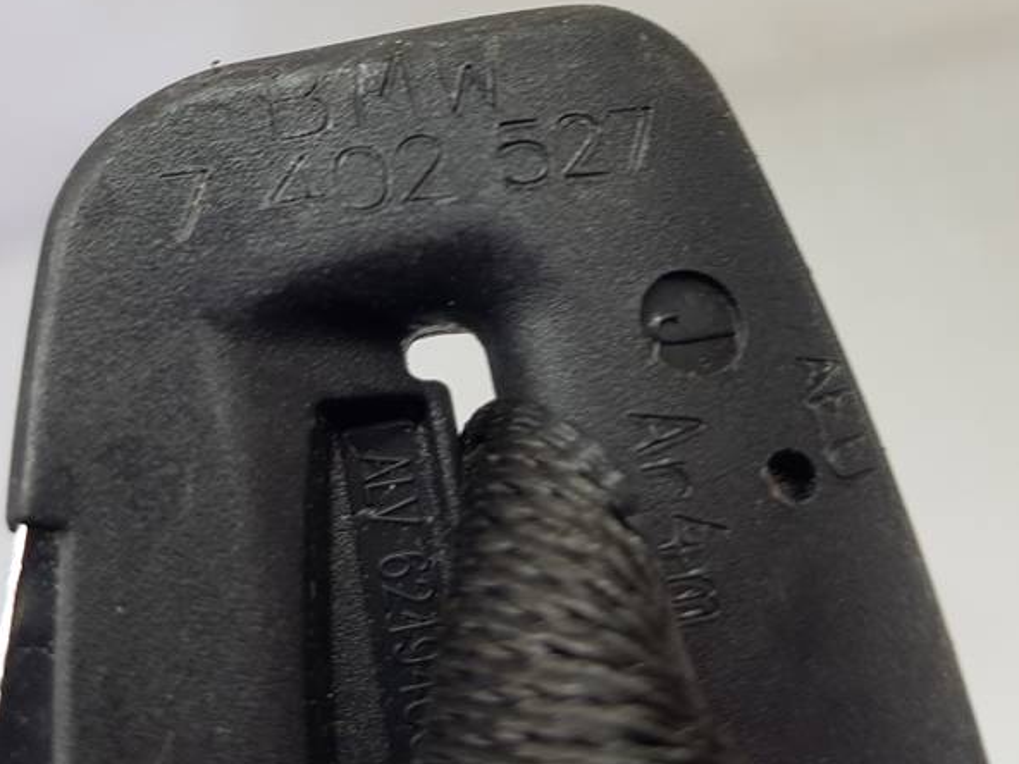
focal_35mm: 45
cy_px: 172
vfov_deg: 31.5
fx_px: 1325
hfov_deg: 42.1
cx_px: 492
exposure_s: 1/50
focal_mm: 4.2
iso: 40
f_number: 1.7
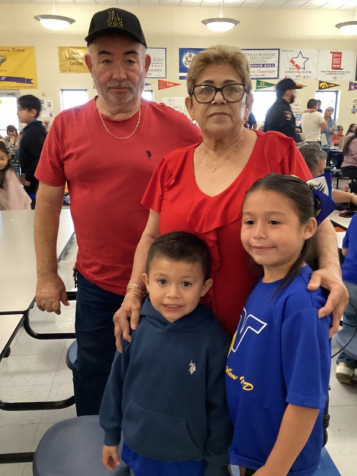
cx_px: 178
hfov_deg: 45.4
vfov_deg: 58.4
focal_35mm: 31
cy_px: 238
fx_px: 426
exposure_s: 1/33
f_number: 2.4
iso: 320
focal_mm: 3.3
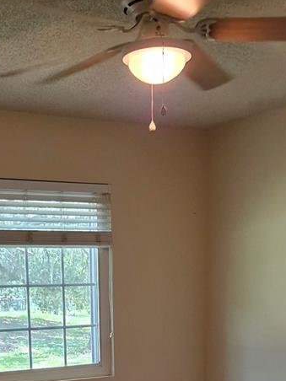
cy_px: 406
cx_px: 103
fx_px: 672
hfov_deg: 23.9
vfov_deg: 29.0
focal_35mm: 61
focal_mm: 5.4
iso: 400
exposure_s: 1/120
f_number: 1.8
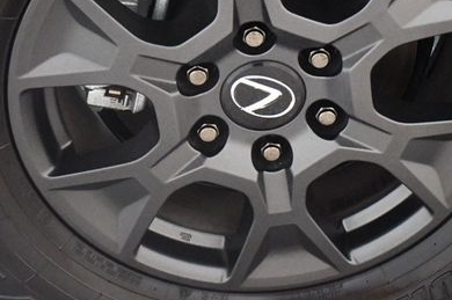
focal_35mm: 110
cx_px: 260
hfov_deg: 18.6
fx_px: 1379
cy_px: 73
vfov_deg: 12.4
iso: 11400
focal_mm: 45
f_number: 4.5
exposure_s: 1/60
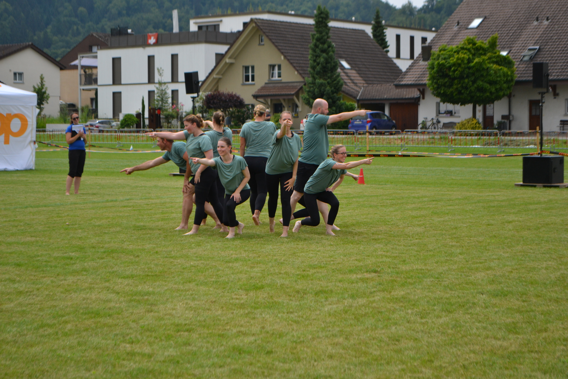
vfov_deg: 16.6
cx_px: 284
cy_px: 190
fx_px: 1301
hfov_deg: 24.6
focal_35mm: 82
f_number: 5.6
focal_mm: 55
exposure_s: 1/1600
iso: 400
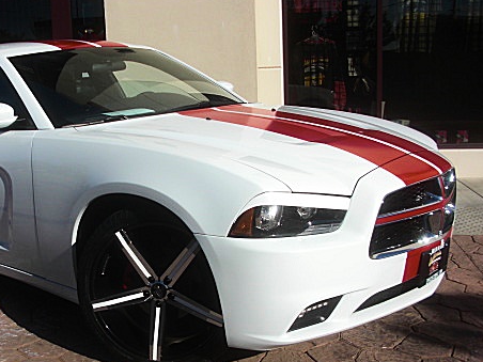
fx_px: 712
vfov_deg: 28.5
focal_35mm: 51
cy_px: 224
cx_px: 145
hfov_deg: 36.9
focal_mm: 6.3
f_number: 7.9
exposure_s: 1/250
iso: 50
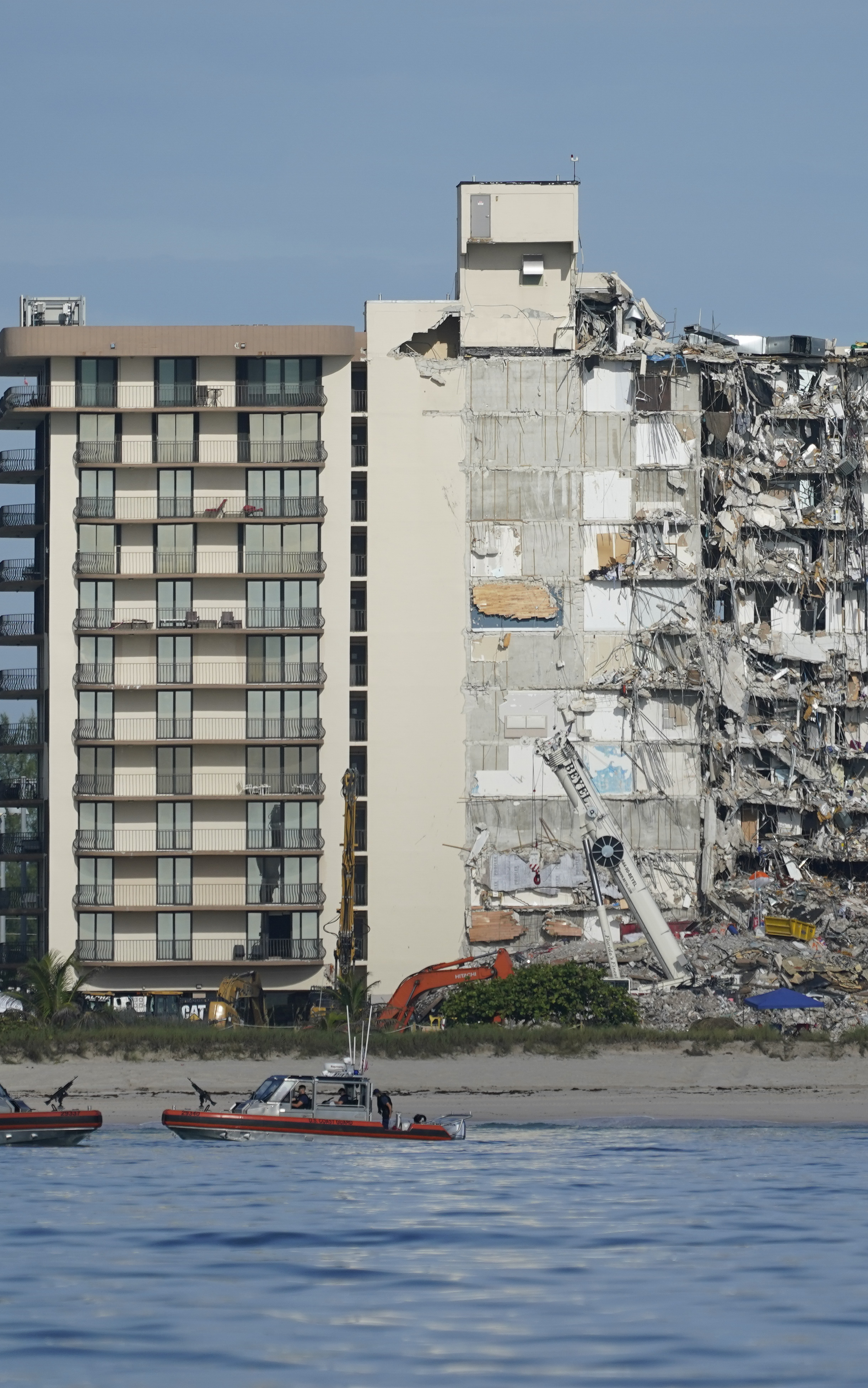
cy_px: 693
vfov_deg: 4.0
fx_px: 19981
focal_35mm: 528
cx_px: 521
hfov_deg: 2.5
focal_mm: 345
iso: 250
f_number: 5.6
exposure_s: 1/3200
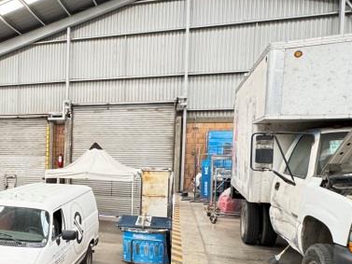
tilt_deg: -4.4
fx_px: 387
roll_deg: -1.1
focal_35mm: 38
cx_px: 15
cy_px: 172
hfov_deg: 43.3
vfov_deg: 37.4
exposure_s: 1/60
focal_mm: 2.22
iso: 320
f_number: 2.2
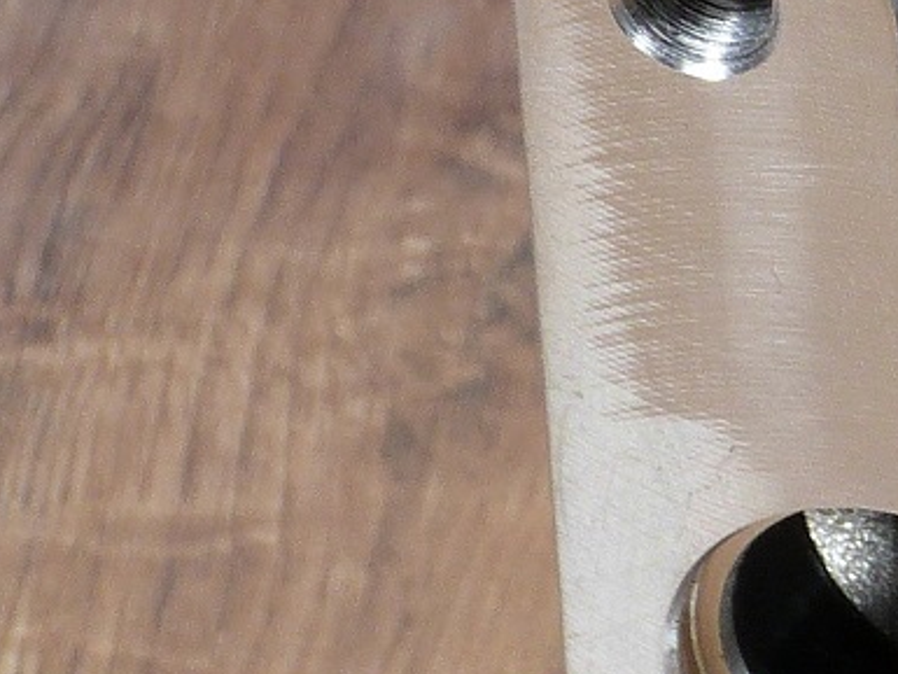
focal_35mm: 566
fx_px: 14688
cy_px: 478
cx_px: 2207
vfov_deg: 2.6
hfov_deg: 3.5
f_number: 4
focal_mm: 19.7
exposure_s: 1/100
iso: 100
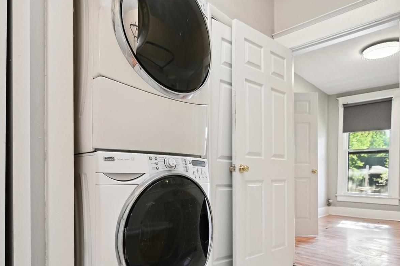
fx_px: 263
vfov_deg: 53.0
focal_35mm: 24
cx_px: 175
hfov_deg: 74.2
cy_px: 171
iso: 400
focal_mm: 17.5
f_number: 4.5
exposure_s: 1/40
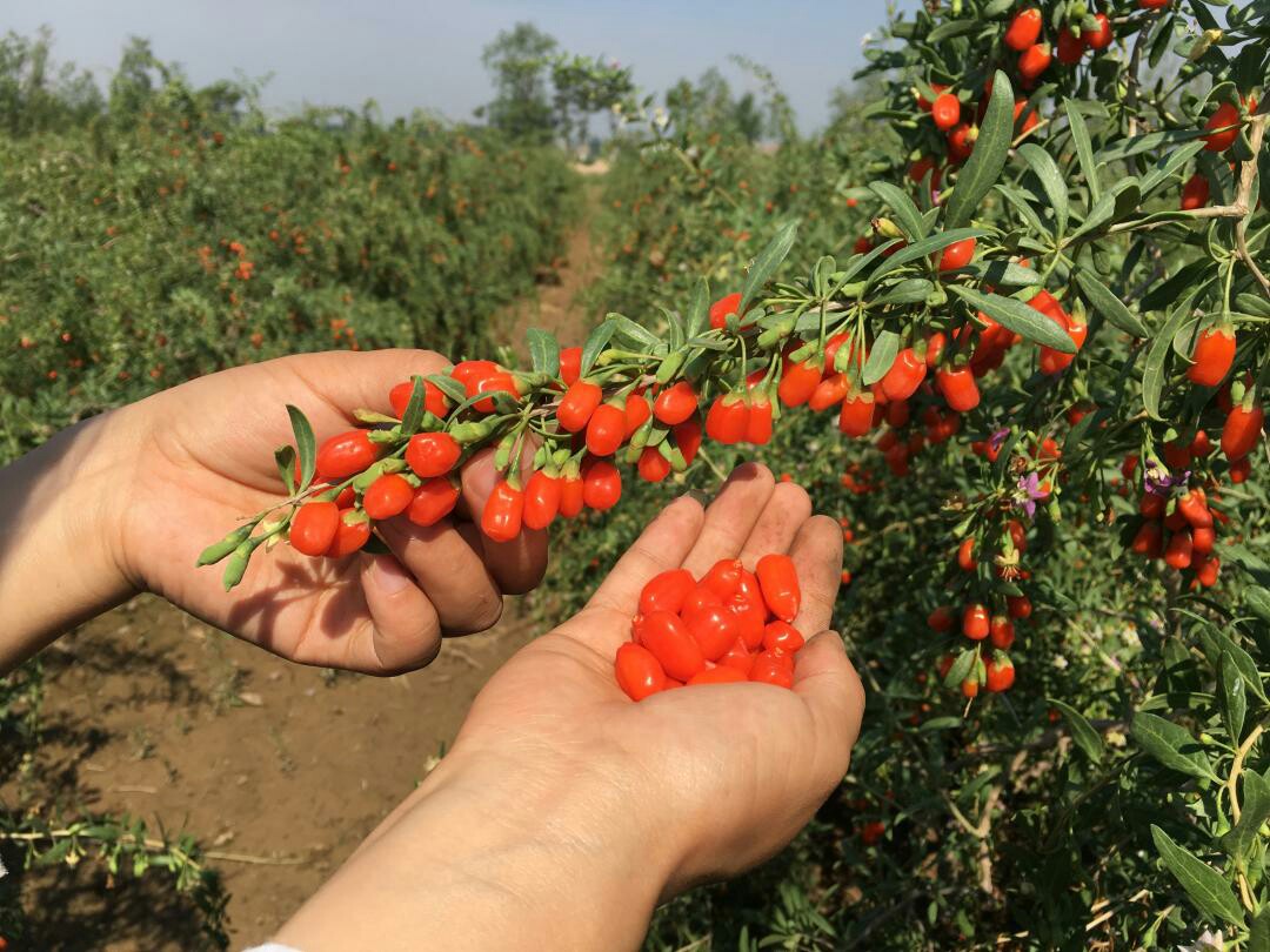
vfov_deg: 48.2
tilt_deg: -15.8
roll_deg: -2.1
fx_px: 1064
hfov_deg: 61.7
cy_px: 476
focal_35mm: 29
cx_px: 635
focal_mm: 4.15
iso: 25
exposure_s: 1/1538
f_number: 2.2
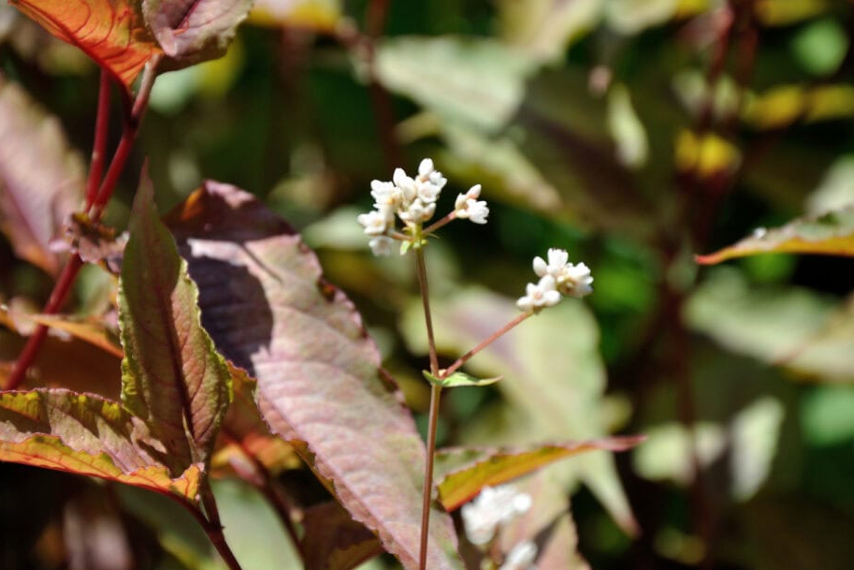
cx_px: 426
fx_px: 3760
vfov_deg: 8.7
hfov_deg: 13.0
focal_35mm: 159
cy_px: 285
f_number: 9
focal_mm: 105
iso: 200
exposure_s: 1/320
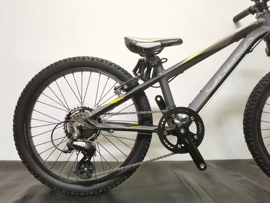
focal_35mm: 26
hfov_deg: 67.3
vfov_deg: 53.1
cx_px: 135
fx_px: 203
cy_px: 102
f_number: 1.8
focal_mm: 5.58
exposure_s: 1/25
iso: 800
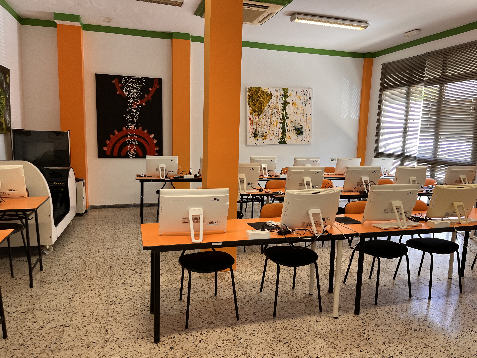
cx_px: 238
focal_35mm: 26
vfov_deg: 53.1
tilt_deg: -8.2
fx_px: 358
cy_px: 179
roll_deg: -0.7
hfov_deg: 67.3
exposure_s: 1/100
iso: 125
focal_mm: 5.1
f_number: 1.6
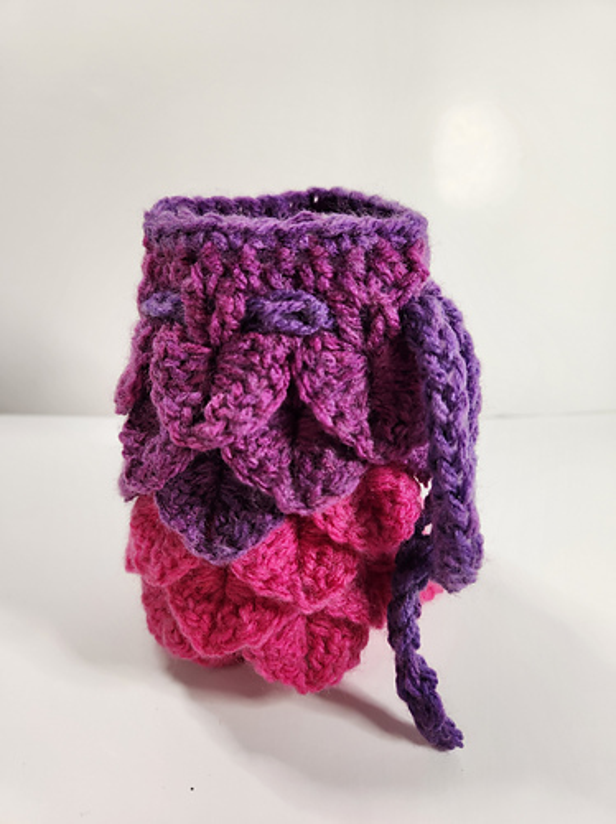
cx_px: 308
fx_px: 547
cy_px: 412
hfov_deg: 58.8
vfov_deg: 74.0
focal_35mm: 23
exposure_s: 1/180
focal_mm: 5.4
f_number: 1.8
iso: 125
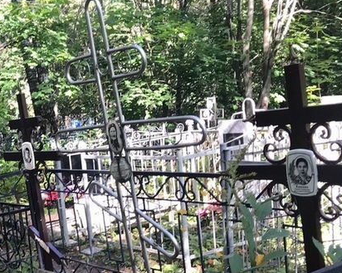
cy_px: 236
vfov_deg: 22.0
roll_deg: +12.0
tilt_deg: -10.1
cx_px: -22
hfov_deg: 26.1
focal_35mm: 68
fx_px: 688
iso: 25
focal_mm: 3.99
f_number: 1.8
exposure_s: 1/100
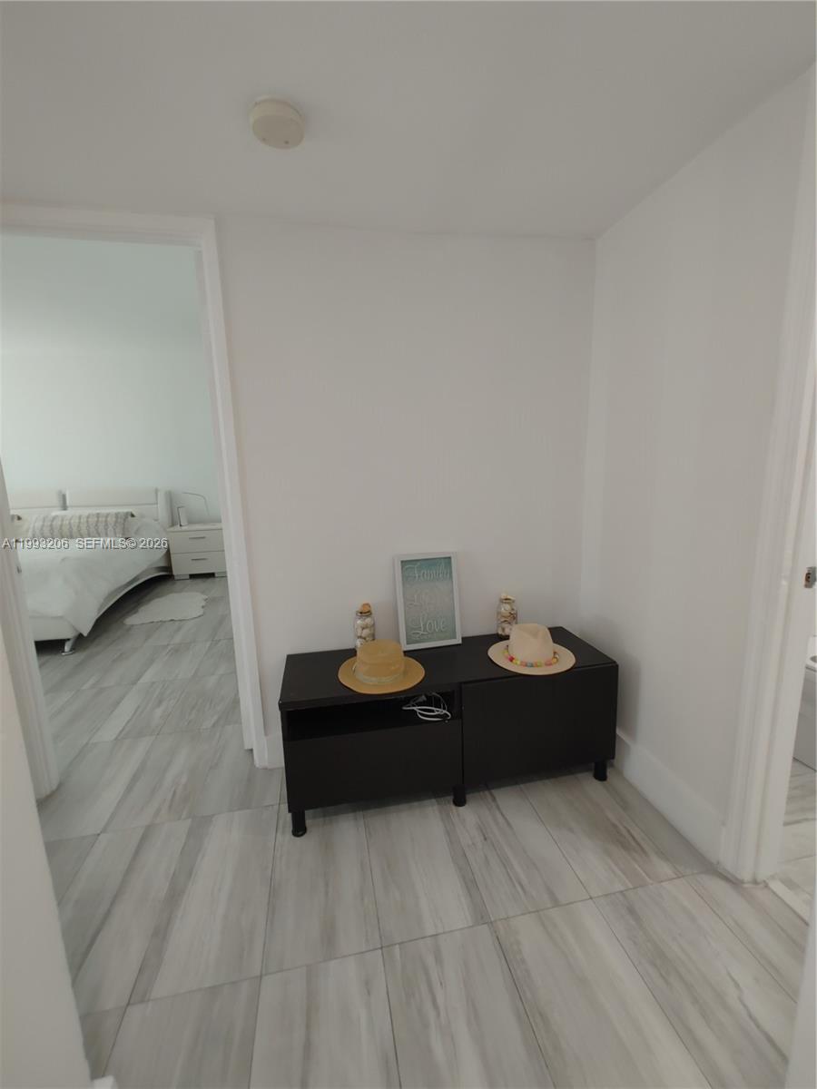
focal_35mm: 15
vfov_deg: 98.2
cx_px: 408
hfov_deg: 81.7
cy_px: 544
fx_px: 472
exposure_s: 1/30
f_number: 1.9
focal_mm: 1.78
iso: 100
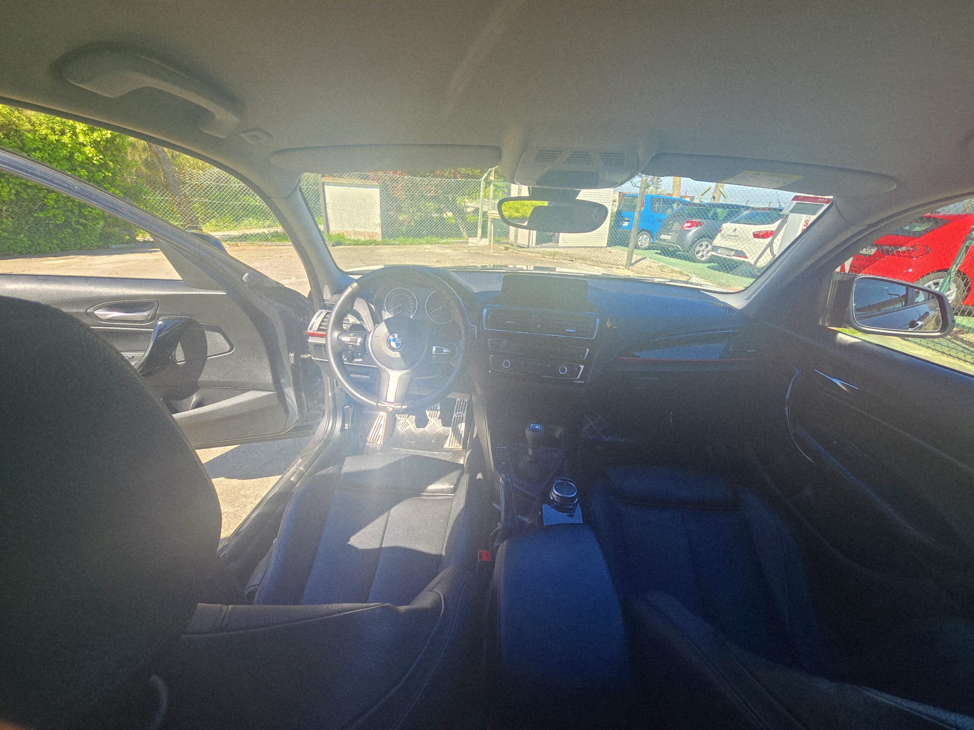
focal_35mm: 13
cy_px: 365
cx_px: 487
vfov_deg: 89.9
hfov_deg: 106.2
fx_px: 366
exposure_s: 1/314
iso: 50
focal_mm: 2.2
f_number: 2.2
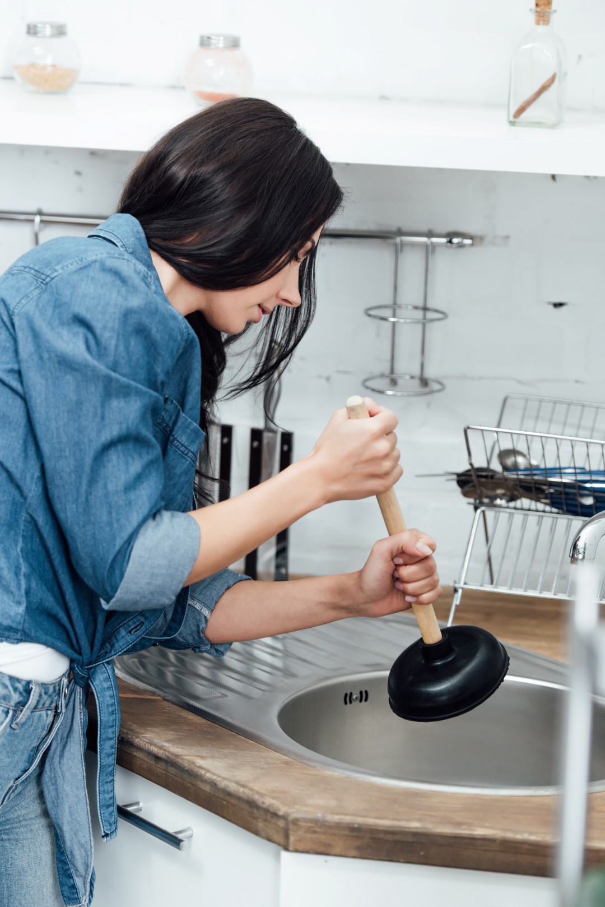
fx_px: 2644
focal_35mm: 105
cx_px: 302
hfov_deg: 13.1
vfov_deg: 19.4
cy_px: 454
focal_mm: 105
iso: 320
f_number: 3.5
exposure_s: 1/160
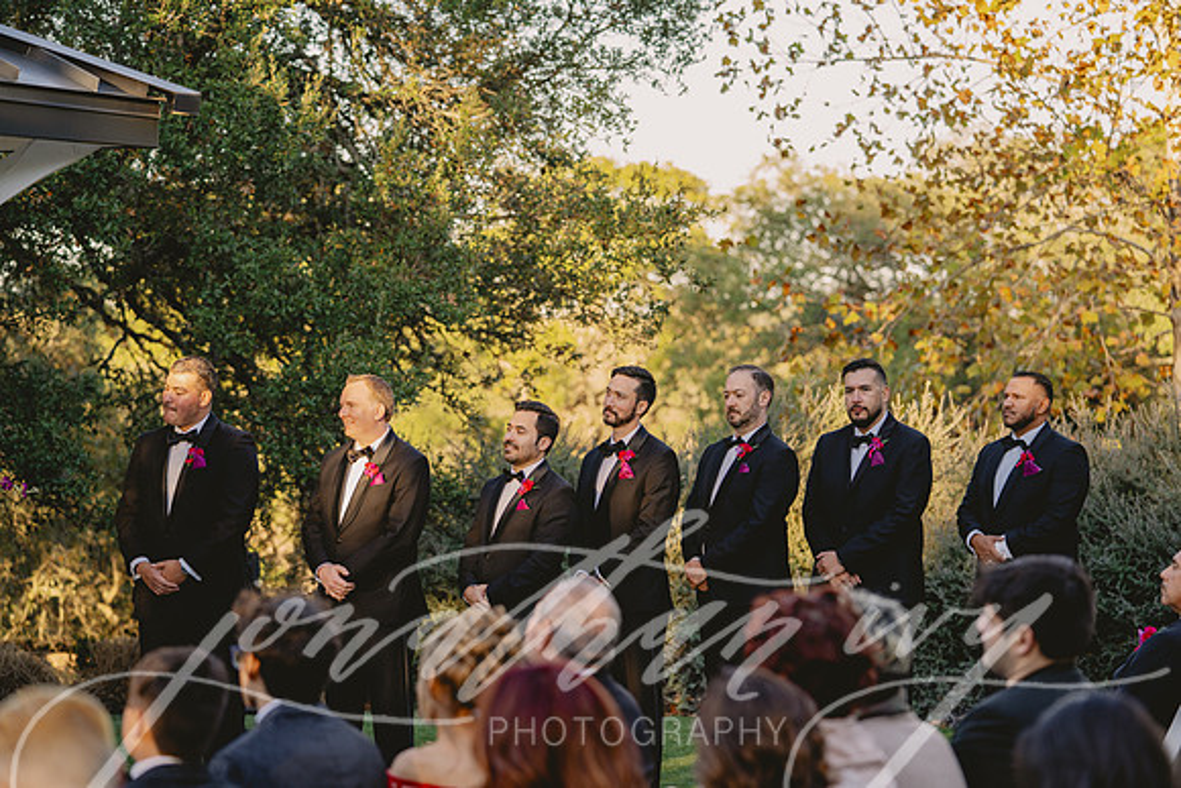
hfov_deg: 18.8
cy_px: 394
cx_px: 590
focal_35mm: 109
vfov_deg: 12.6
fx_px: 3576
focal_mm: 109
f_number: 3.2
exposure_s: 1/320
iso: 250
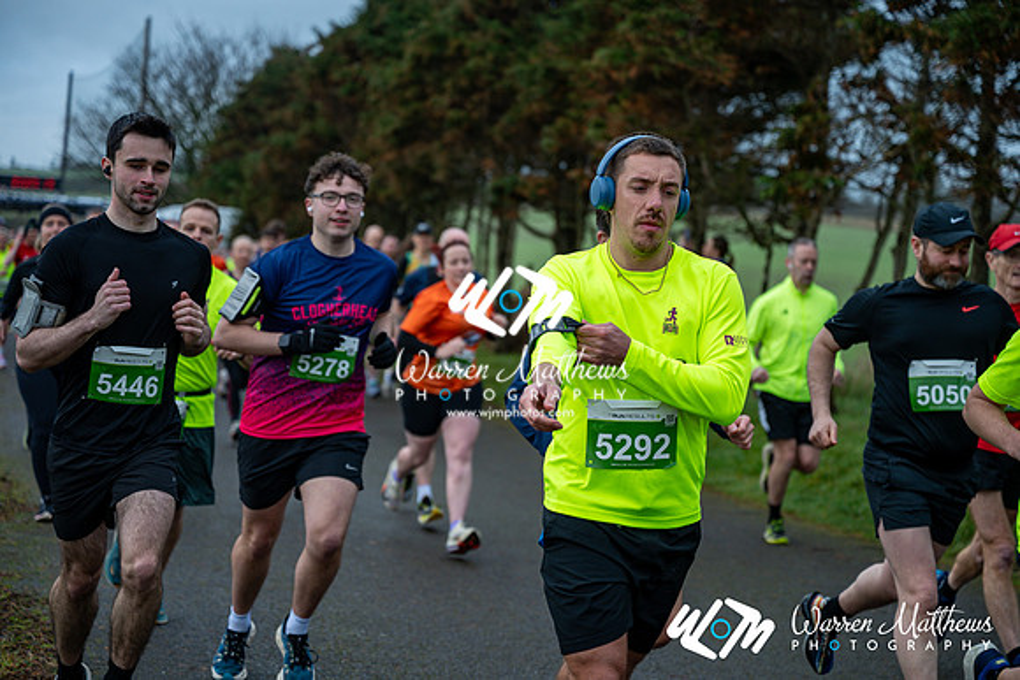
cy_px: 340
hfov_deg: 28.8
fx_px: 1984
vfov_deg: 19.5
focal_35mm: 70
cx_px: 510
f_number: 2.8
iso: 320
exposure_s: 1/1250
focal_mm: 70
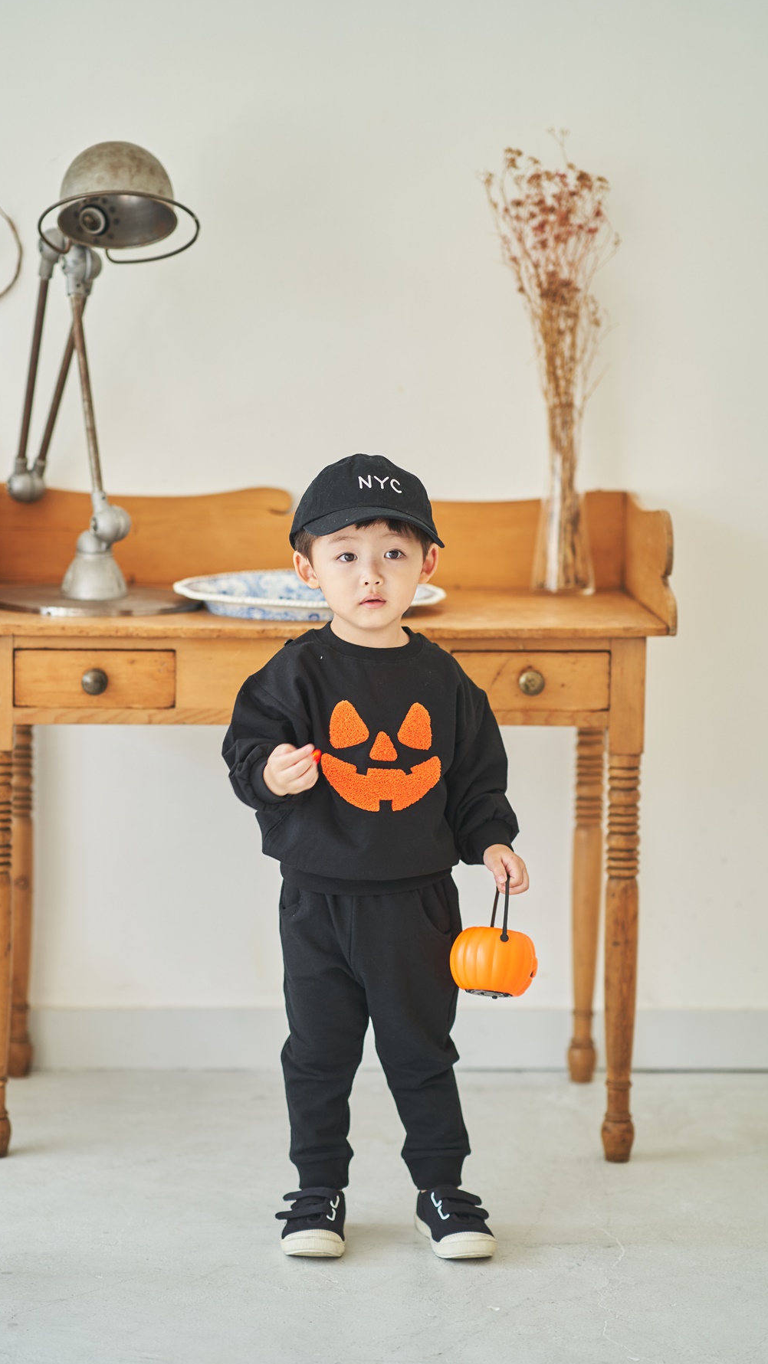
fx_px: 3258
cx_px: 327
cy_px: 686
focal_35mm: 90
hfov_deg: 13.4
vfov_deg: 23.7
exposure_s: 1/200
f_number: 1.8
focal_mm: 85
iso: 250
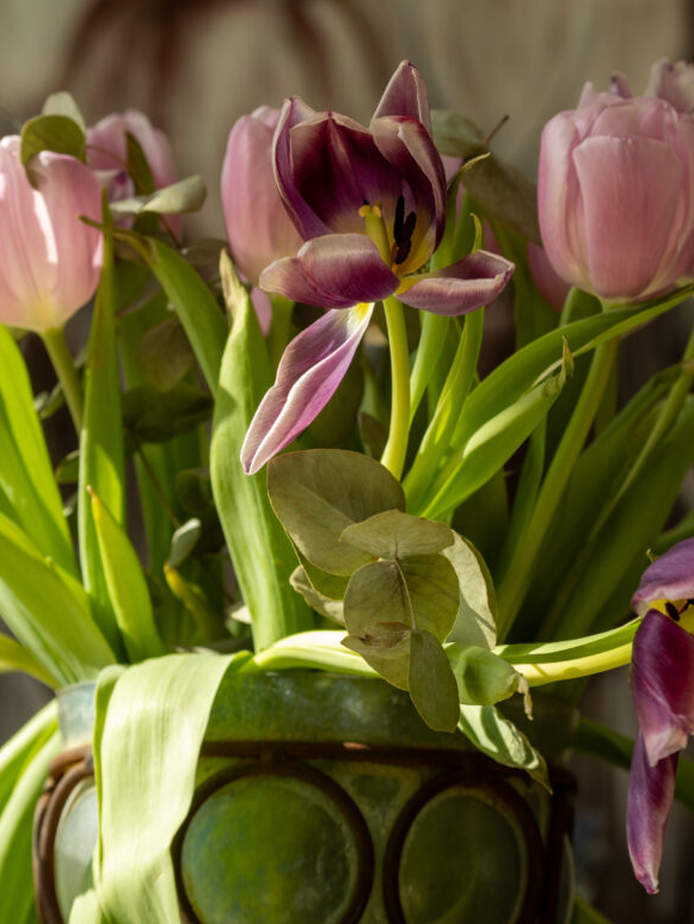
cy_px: 380
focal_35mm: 148
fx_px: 3954
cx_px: 370
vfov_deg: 13.3
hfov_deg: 10.0
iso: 100
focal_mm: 56
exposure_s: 1/125
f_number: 5.6
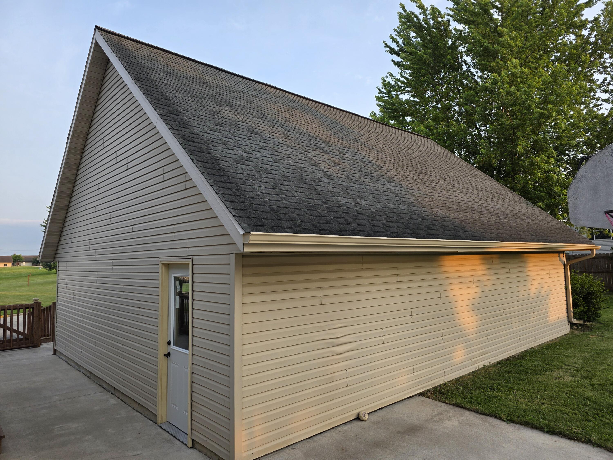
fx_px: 407
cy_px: 230
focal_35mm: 23
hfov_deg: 73.9
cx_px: 306
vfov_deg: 58.9
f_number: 1.7
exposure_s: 1/359
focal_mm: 6.3
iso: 32
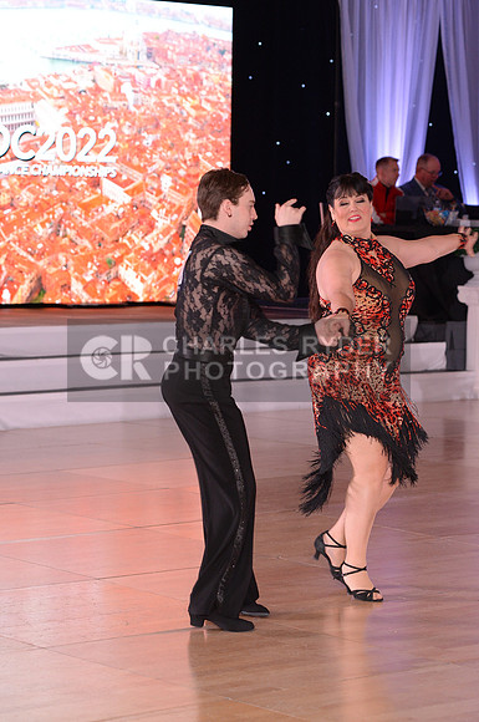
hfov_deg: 12.2
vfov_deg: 18.3
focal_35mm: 112
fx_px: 2242
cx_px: 240
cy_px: 361
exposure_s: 1/250
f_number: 7.1
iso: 2500
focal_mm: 112
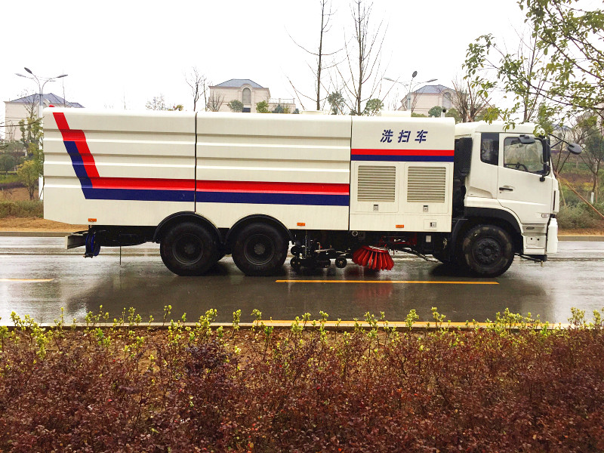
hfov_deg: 61.7
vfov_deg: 48.2
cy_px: 226
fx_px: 506
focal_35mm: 29
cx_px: 302
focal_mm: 4.15
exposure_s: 1/1041
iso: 32
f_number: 2.2
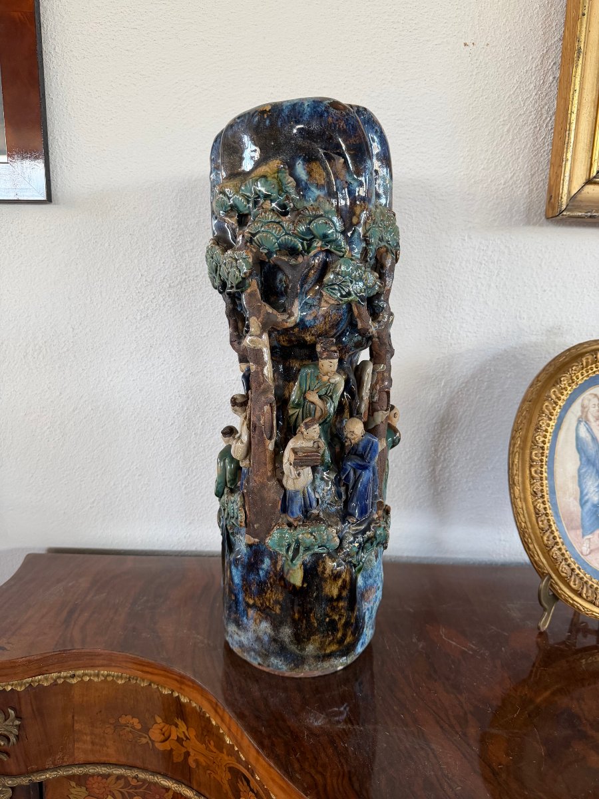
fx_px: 554
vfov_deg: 71.6
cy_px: 400
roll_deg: -1.7
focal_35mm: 24
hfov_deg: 56.8
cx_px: 300
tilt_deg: -12.2
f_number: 1.78
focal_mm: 6.76
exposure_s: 1/88
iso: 200
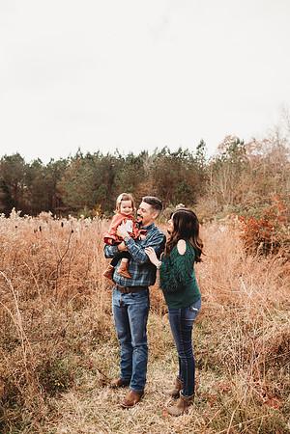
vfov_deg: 73.7
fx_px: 290
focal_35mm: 24
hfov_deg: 53.1
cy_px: 217
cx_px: 145
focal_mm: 24
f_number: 2.5
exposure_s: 1/800
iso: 100
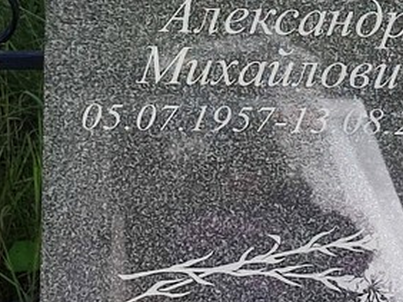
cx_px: 260
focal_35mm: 71
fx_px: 826
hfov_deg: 27.3
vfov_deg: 20.2
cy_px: 14
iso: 50
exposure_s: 1/424
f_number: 1.9
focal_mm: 6.04
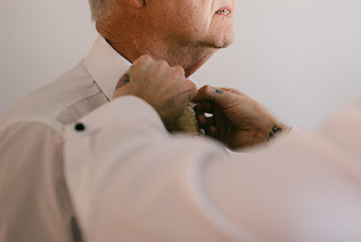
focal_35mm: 64
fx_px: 642
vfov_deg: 21.0
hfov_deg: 30.4
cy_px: 46
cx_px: 302
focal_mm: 35
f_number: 1.2
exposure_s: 1/100
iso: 400
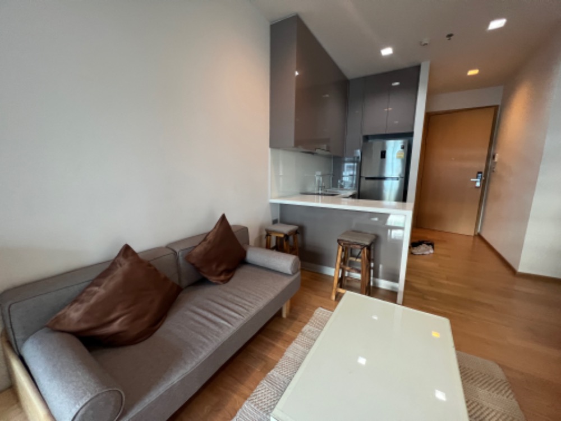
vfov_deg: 89.9
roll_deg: +0.3
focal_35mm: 13
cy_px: 210
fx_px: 211
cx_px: 280
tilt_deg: -7.4
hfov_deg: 106.2
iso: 400
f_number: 1.8
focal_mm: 1.57
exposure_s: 1/60
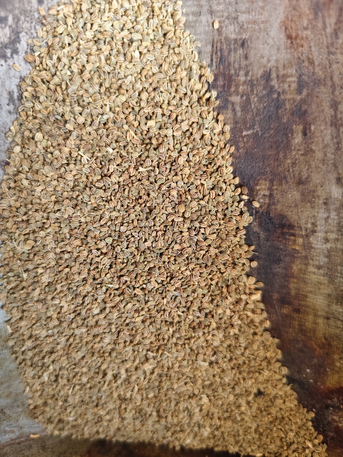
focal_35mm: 23
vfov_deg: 73.9
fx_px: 304
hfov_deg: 58.9
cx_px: 172
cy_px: 228
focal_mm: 5.56
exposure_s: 1/50
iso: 701
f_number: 1.88
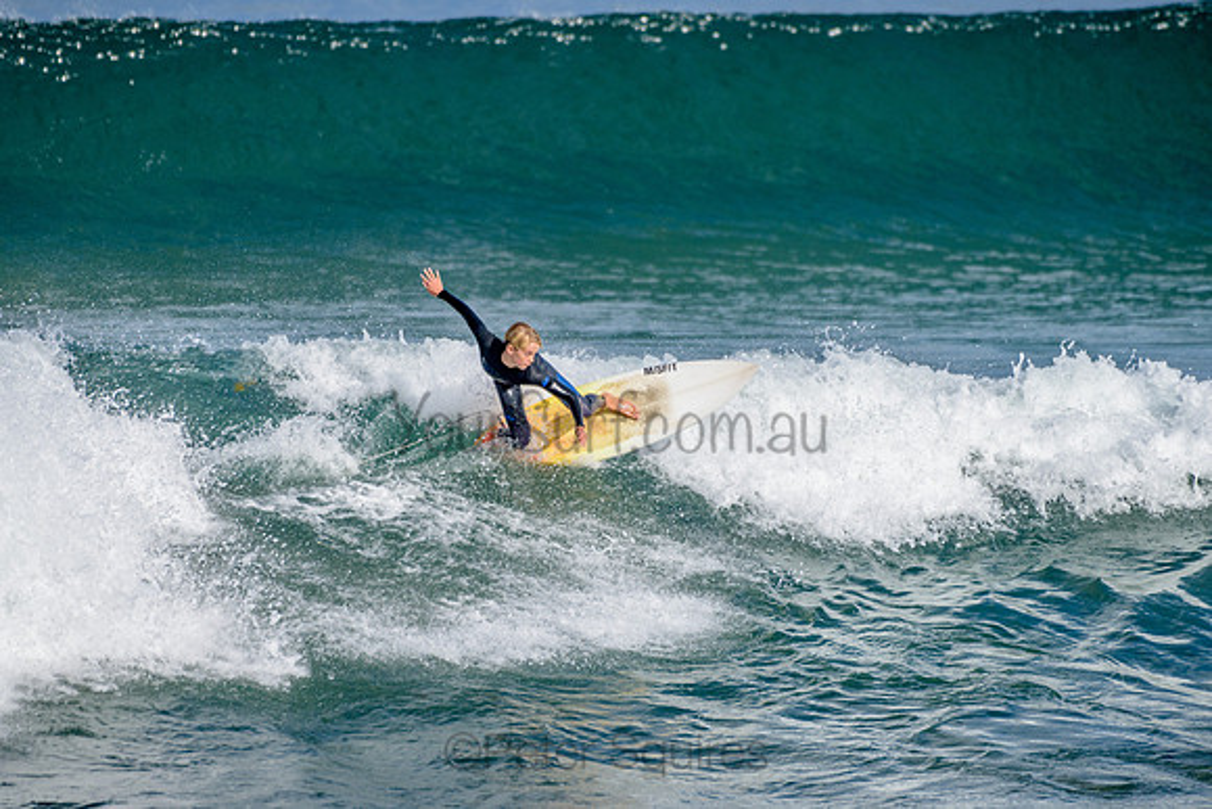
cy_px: 404
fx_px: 20610
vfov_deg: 2.2
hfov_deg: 3.4
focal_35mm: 612
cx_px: 606
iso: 180
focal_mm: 500
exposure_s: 1/2000
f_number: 5.6
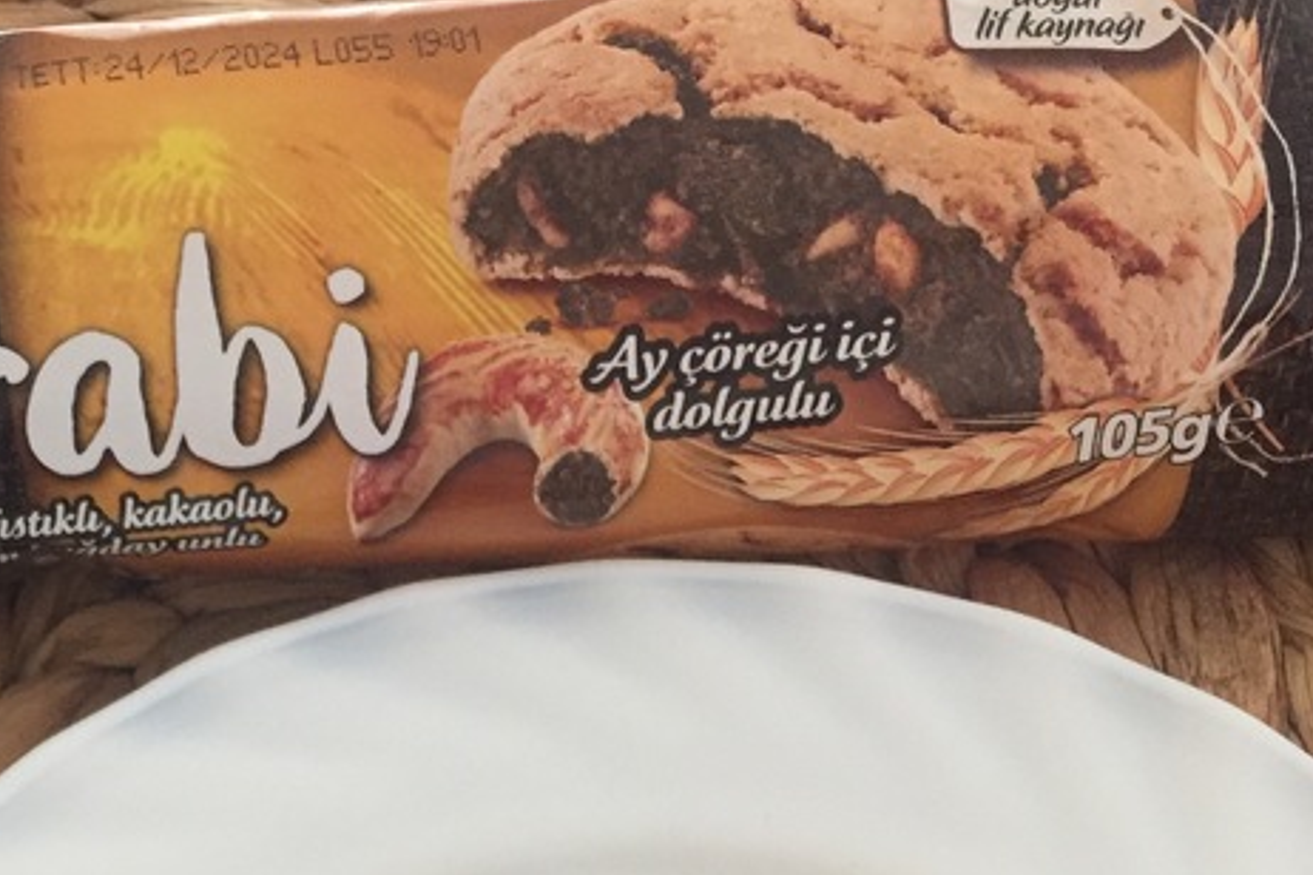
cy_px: 1006
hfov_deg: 33.1
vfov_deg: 21.3
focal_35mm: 60
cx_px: 435
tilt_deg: -58.9
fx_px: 2188
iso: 250
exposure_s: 1/33
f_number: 2.2
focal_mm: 4.15
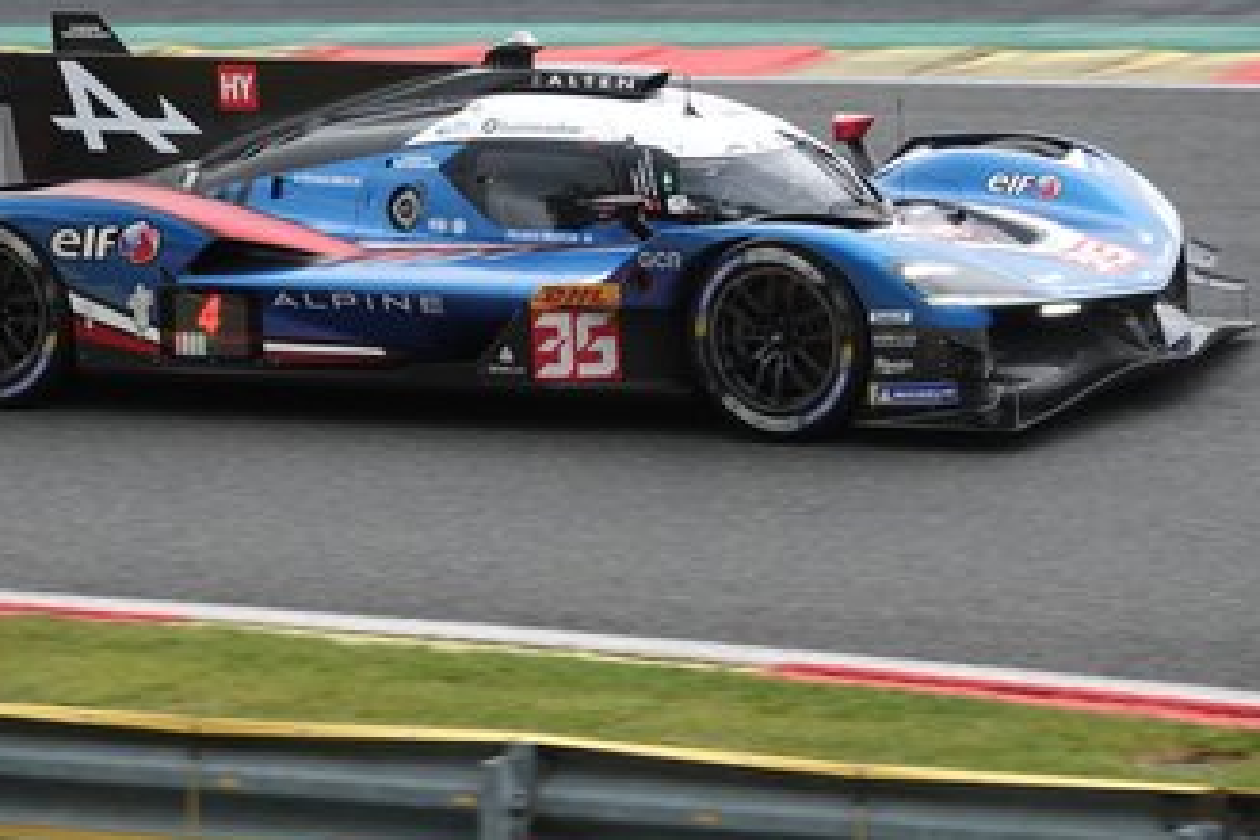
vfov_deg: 5.2
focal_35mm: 262
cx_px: 542
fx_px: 9169
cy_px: 359
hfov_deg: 7.9
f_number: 4
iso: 250
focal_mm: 70.27
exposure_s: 1/800
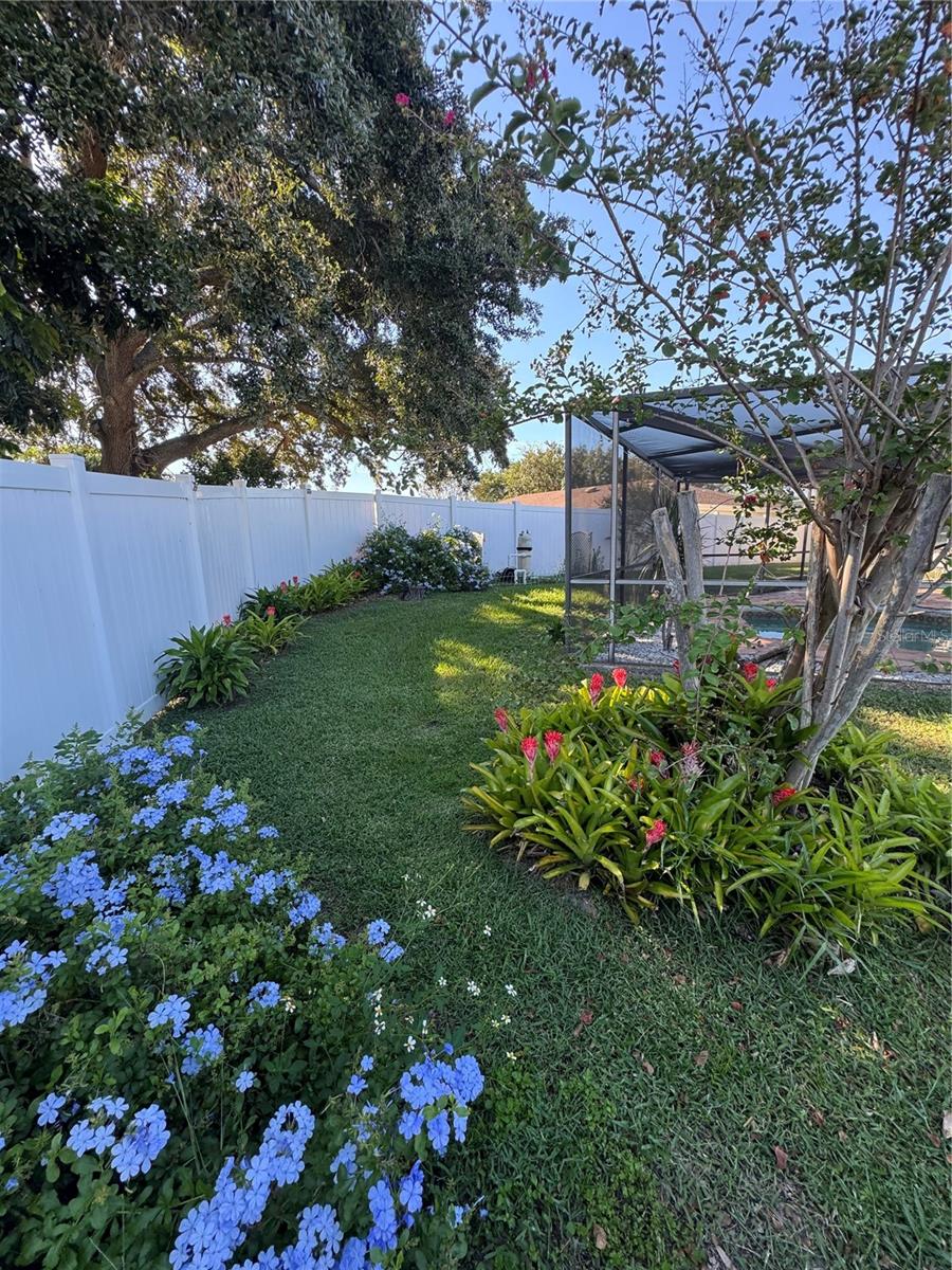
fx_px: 513
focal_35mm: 14
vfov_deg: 102.1
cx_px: 476
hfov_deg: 85.7
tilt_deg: -7.9
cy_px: 635
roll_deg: +1.2
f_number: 2.2
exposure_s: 1/161
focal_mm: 2.22
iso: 40
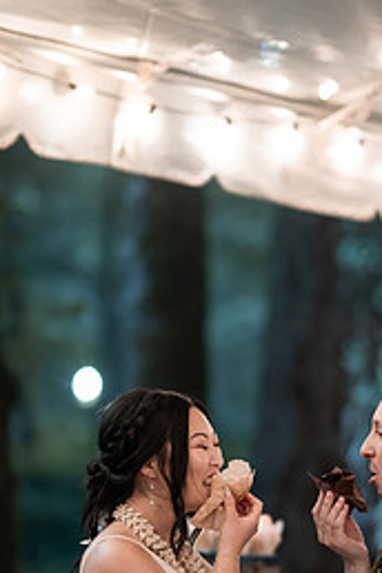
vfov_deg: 13.8
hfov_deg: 9.2
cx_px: 331
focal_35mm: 148
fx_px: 2355
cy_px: 455
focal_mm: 85
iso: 1600
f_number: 1.4
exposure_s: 1/400
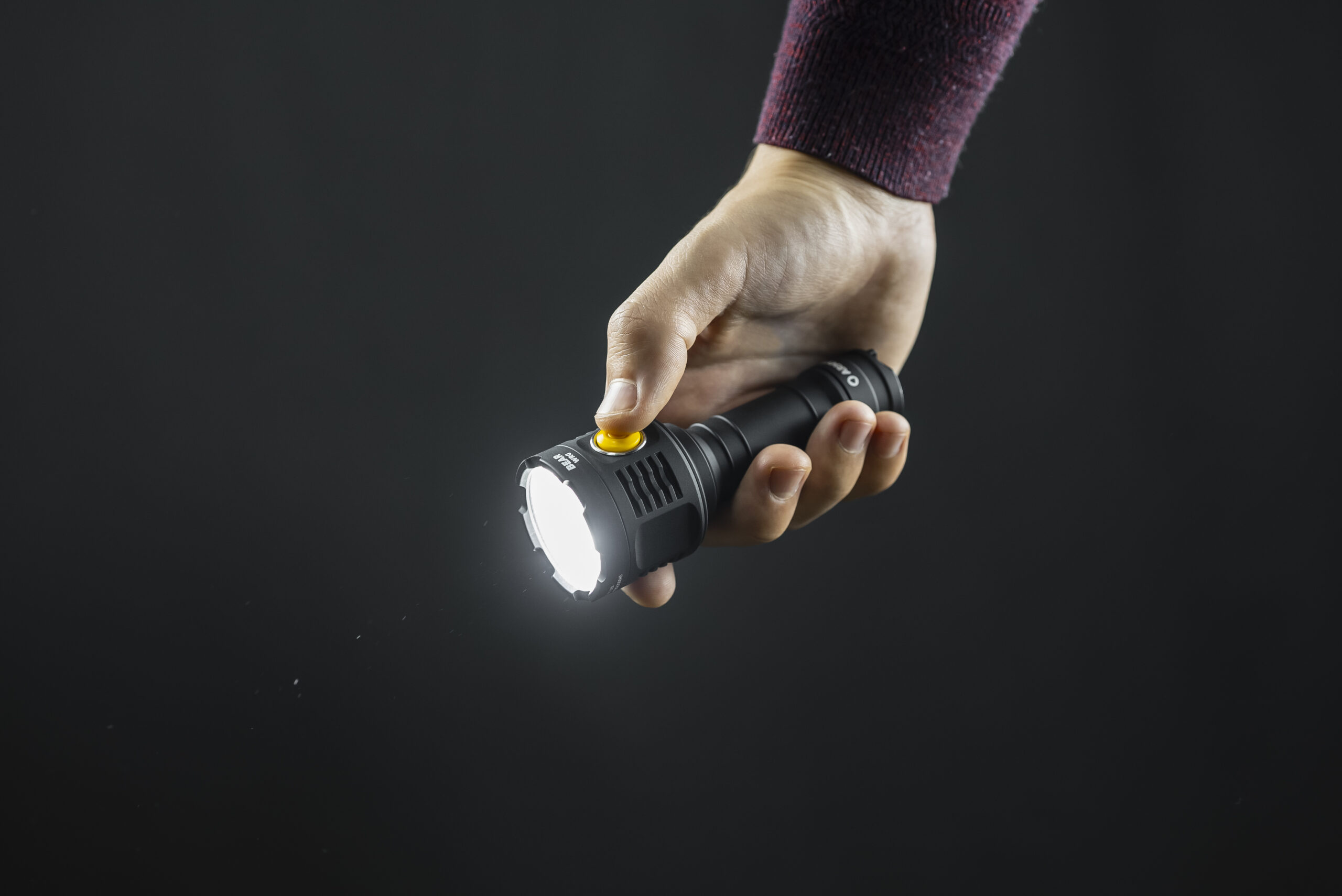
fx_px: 1865
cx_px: 671
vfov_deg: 27.0
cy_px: 448
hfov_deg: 39.6
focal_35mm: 50
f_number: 3.5
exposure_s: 1/100
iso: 800
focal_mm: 50
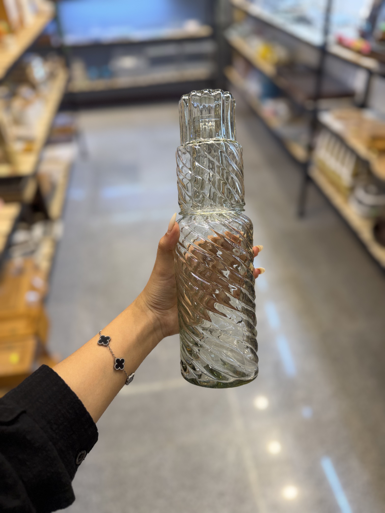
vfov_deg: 71.6
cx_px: 192
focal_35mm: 24
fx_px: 356
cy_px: 256
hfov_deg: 56.8
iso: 80
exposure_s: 1/100
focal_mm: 6.76
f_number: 1.78
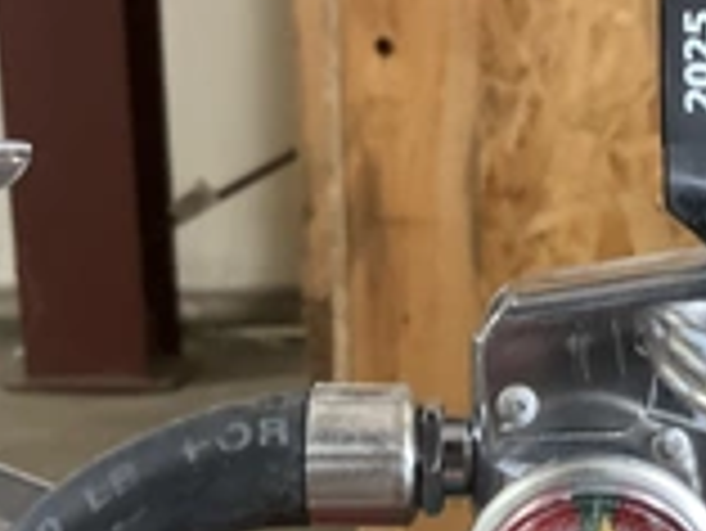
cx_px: 643
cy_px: 454
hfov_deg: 25.4
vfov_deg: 19.6
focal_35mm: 74
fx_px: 1510
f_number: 1.8
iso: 250
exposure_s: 1/40
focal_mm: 3
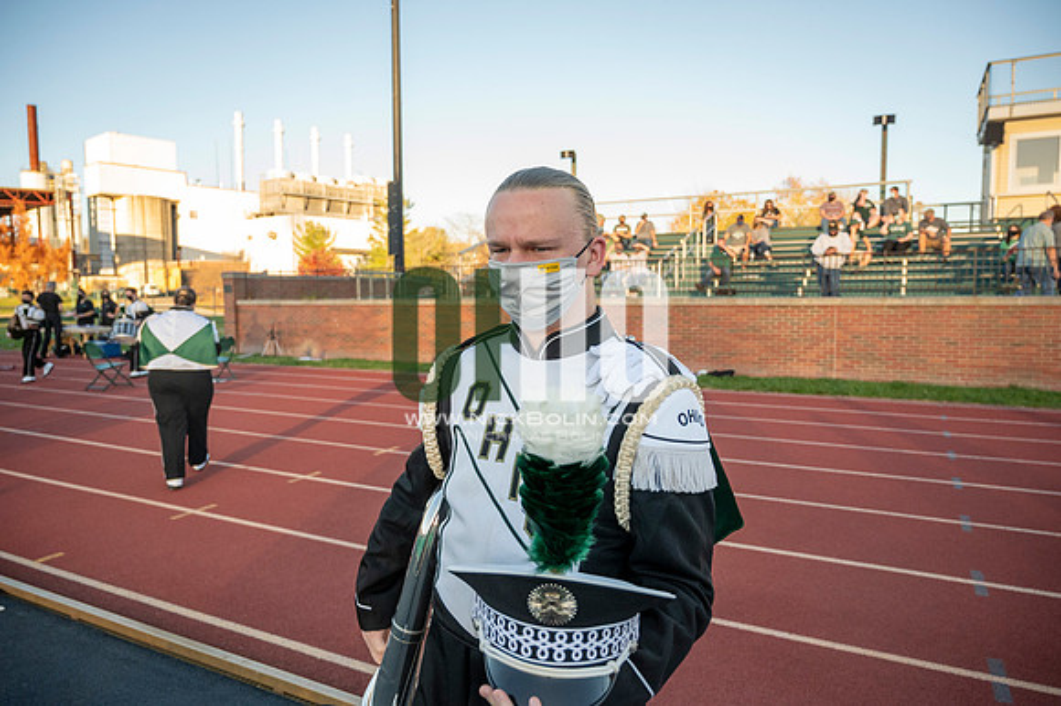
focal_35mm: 24
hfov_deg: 73.8
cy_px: 353
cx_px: 530
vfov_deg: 53.1
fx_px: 707
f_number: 4
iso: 2000
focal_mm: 24
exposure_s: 1/3200
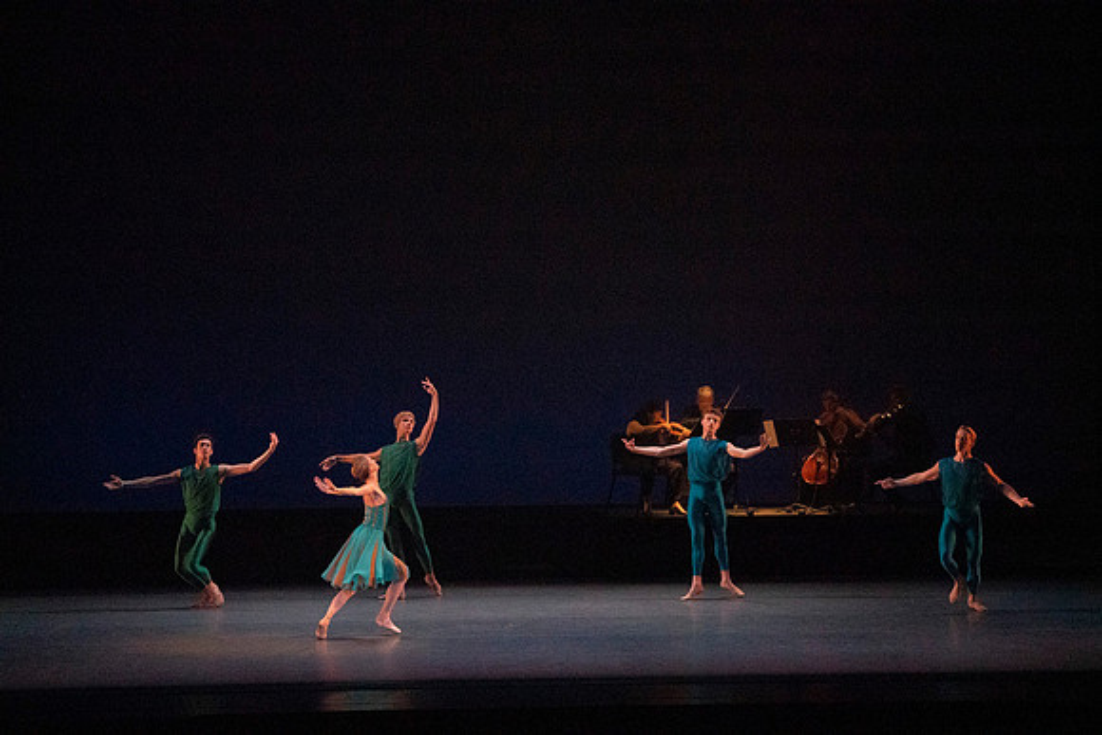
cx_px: 551
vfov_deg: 9.7
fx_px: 4317
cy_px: 368
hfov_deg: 14.5
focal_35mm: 141
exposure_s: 1/400
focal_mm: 141
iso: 25600
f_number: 8
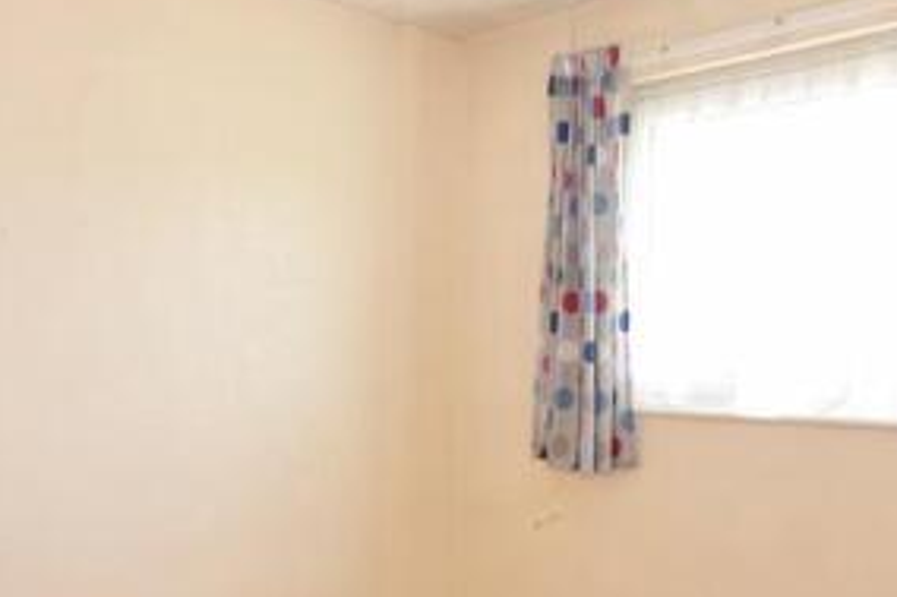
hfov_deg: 50.3
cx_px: 366
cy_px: 336
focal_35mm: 38
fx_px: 950
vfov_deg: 34.8
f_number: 14
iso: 250
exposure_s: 1/8
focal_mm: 11
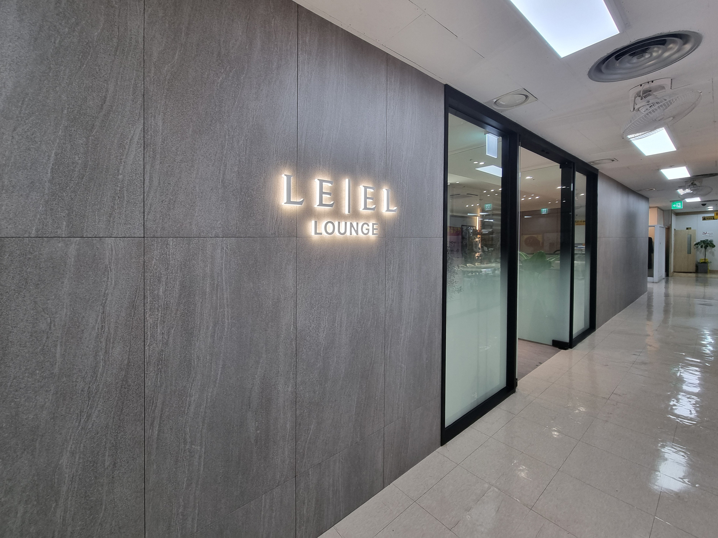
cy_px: 269
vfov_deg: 89.9
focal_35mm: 13
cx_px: 359
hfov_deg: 106.2
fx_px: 270
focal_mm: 2.2
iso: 64
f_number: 2.2
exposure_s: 1/60
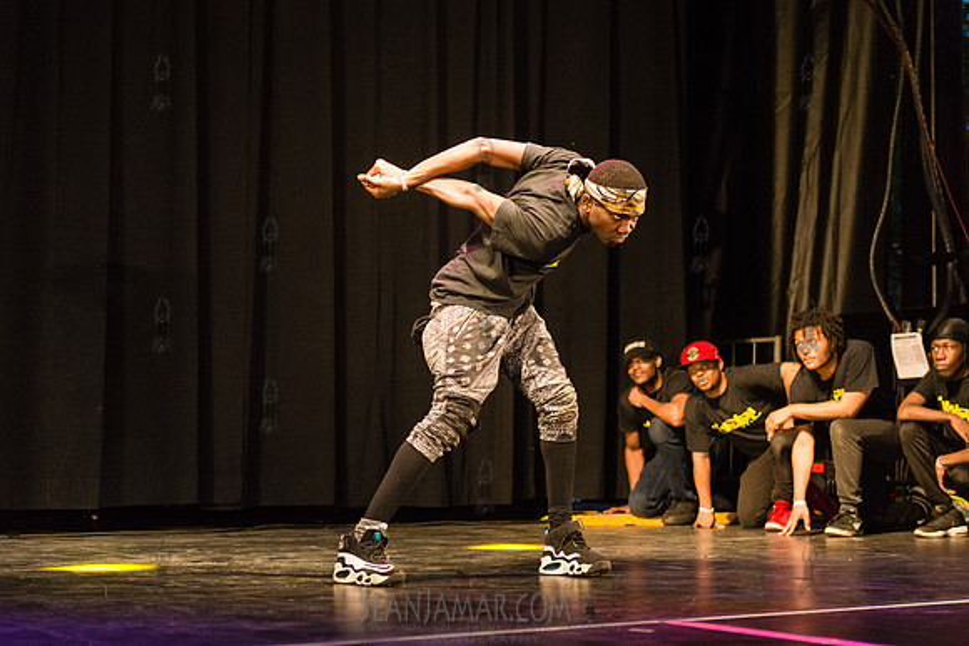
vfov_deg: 21.9
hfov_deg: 32.4
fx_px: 1669
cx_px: 484
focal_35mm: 62
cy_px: 323
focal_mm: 62
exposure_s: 1/1250
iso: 4000
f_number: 2.8
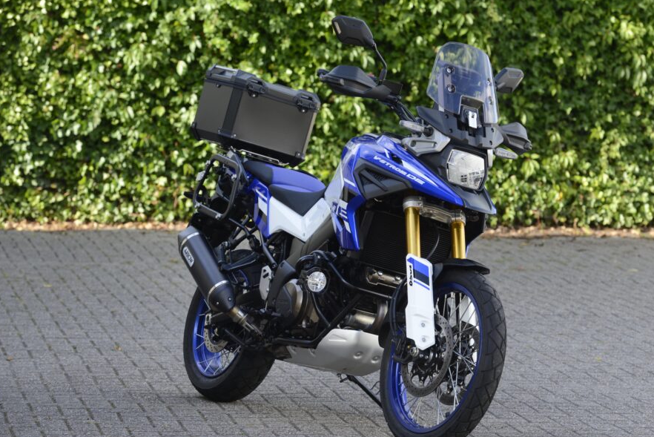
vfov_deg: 8.1
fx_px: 3090
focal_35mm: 170
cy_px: 232
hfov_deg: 12.1
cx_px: 363
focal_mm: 150
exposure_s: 1/250
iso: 500
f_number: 5.6
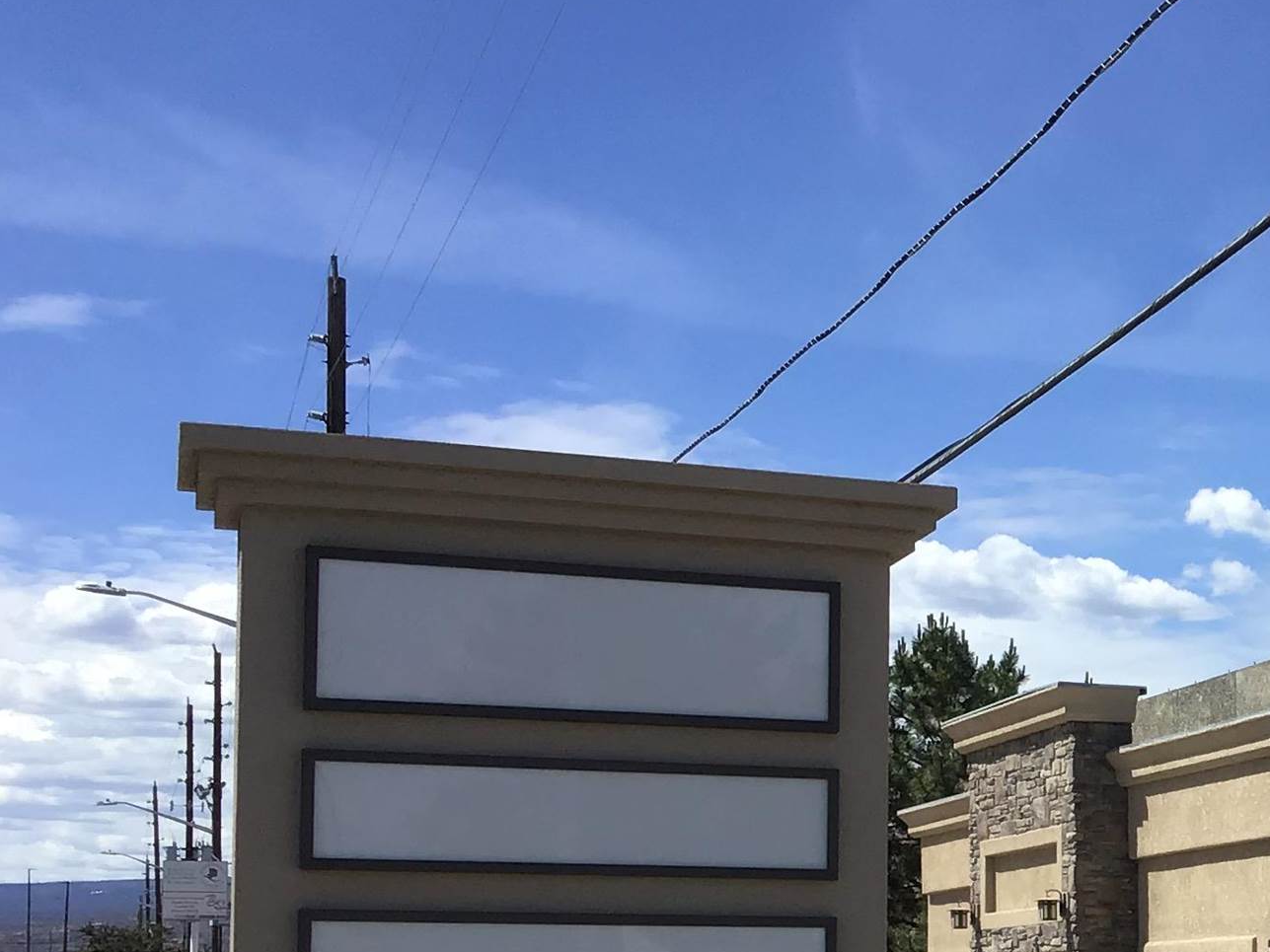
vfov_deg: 19.5
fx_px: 2715
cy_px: 856
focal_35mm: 74
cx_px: 1341
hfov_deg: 24.8
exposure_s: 1/1631
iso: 25
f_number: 2.4
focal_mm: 3.3
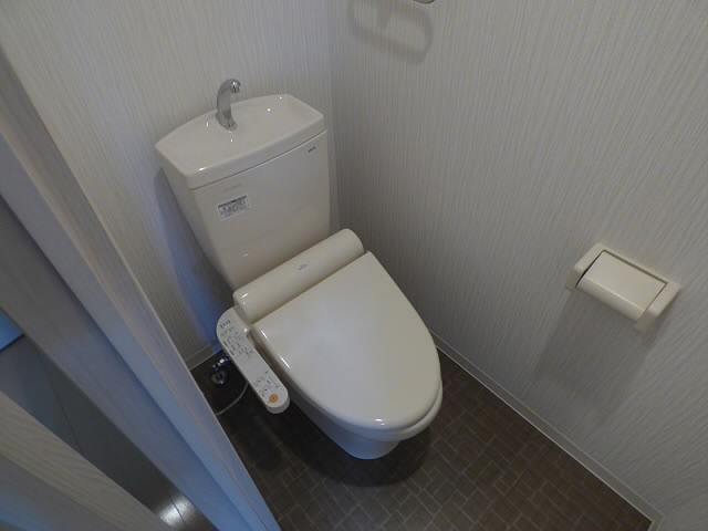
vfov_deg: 66.0
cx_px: 354
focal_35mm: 20
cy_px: 266
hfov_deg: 81.7
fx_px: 409
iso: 250
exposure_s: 1/60
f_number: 2.8
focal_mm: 3.58
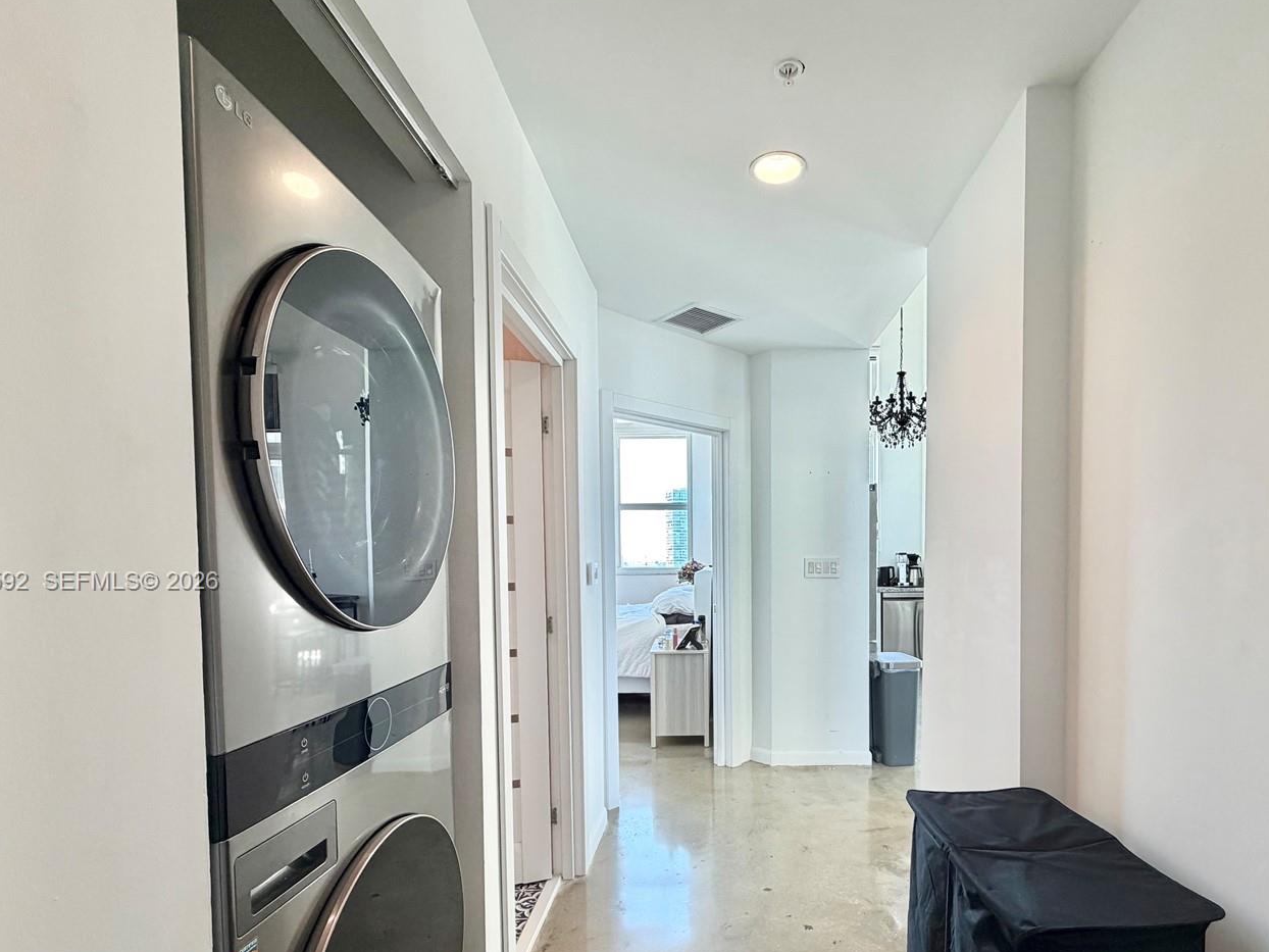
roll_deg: +0.7
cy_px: 583
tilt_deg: -2.4
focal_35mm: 18
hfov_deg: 87.3
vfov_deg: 70.7
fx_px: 660
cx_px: 717
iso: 200
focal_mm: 2.22
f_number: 2.2
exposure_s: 1/120
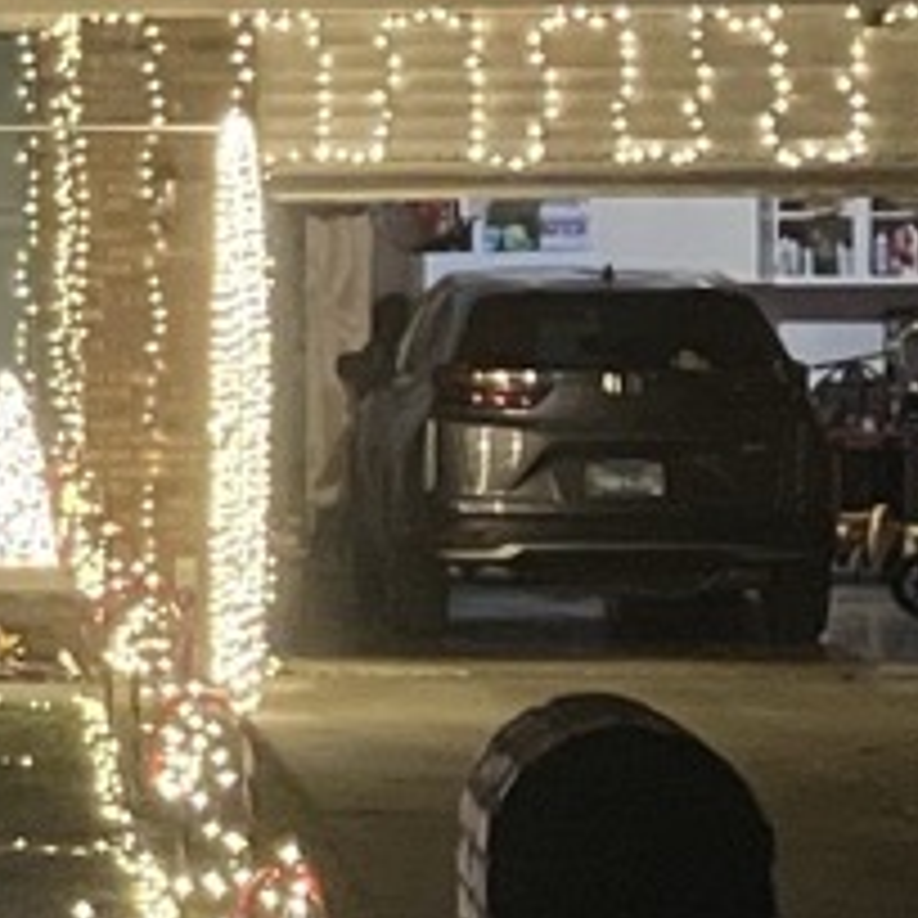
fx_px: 5461
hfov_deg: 8.8
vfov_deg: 9.6
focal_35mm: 182
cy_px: 317
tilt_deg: +0.4
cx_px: -1224
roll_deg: +0.1
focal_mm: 3.99
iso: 500
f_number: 1.8
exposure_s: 1/30
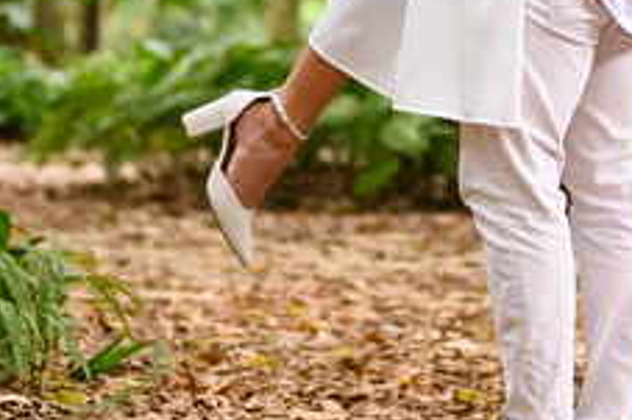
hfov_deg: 7.8
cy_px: -286
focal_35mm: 264
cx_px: 599
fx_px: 4631
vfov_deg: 5.1
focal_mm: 50
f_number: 1.8
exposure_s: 1/640
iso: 2500
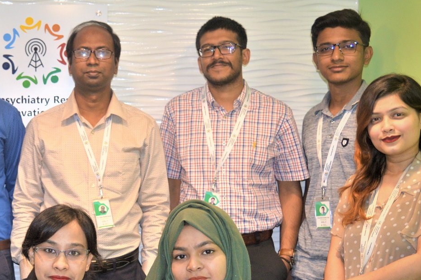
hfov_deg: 27.3
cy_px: 173
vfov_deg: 18.9
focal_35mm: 72
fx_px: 841
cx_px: 56
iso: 450
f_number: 3.8
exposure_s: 1/60
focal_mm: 22
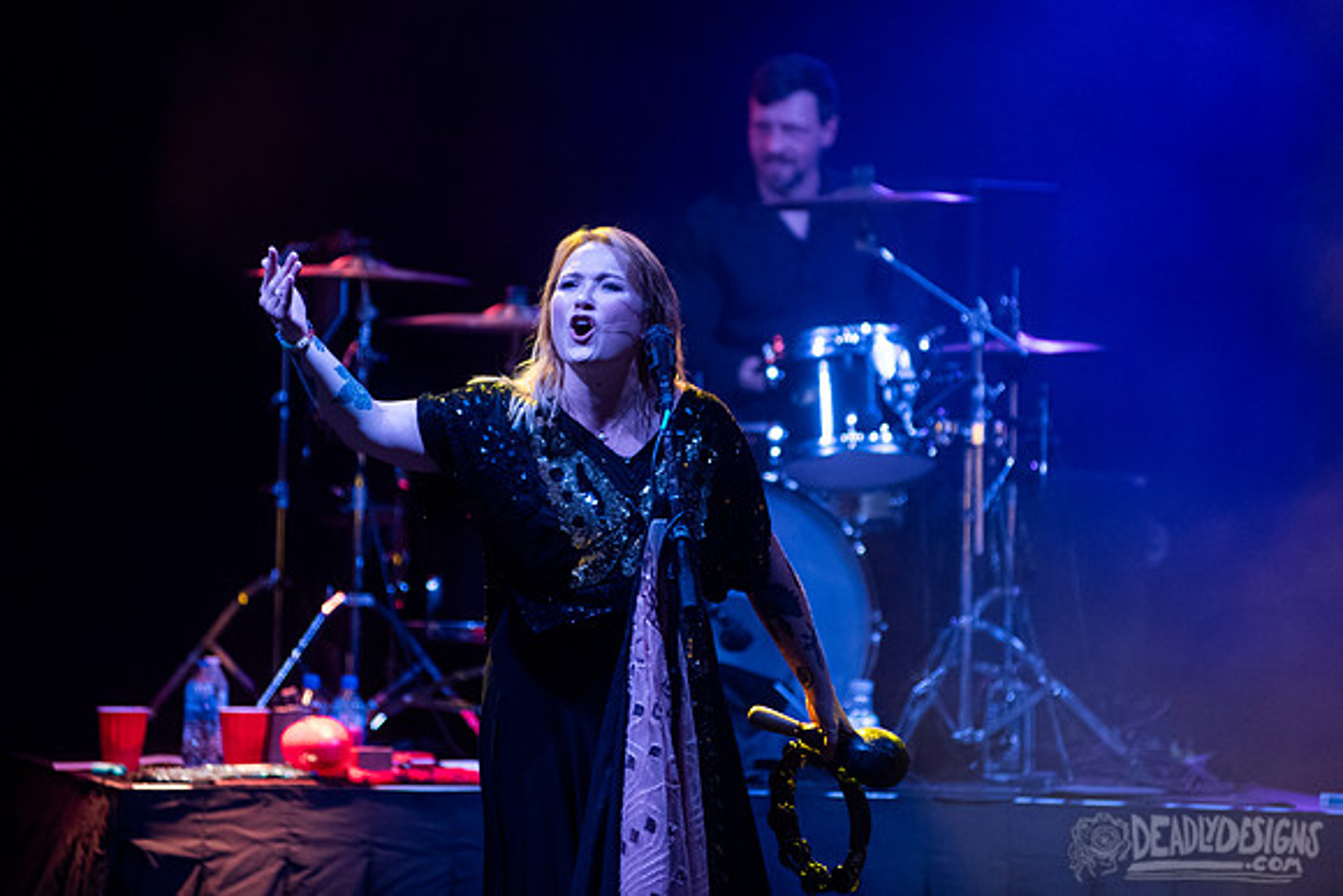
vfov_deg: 5.8
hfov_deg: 8.7
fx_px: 8853
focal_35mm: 237
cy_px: 365
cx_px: 703
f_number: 3.2
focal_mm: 200
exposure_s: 1/400
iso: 2500
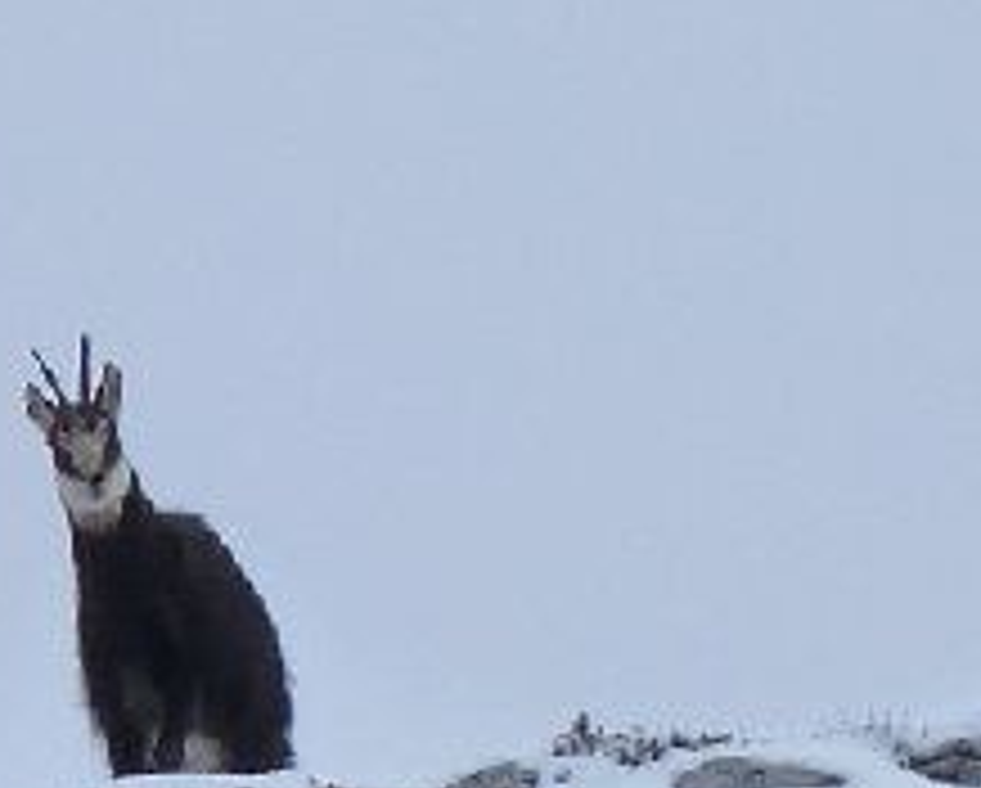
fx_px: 78991
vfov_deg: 0.6
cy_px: 468
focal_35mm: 2717
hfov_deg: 0.7
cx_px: 297
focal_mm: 86.4
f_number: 5.6
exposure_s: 1/320
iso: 125
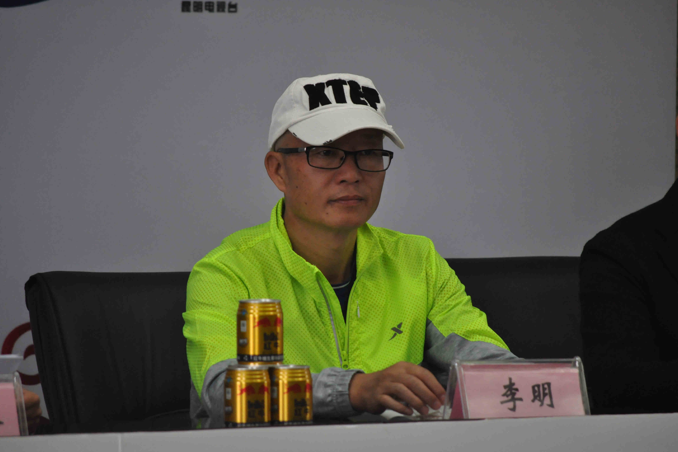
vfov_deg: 4.8
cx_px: 340
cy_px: 226
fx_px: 5386
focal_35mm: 286
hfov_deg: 7.2
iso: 1600
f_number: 5.6
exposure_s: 1/250
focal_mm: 190
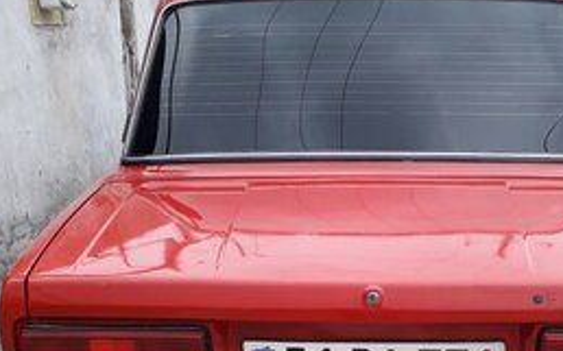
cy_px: 406
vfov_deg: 22.0
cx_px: 369
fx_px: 844
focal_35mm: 55
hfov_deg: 36.6
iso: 40
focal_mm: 3.6
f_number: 1.9
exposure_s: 1/137
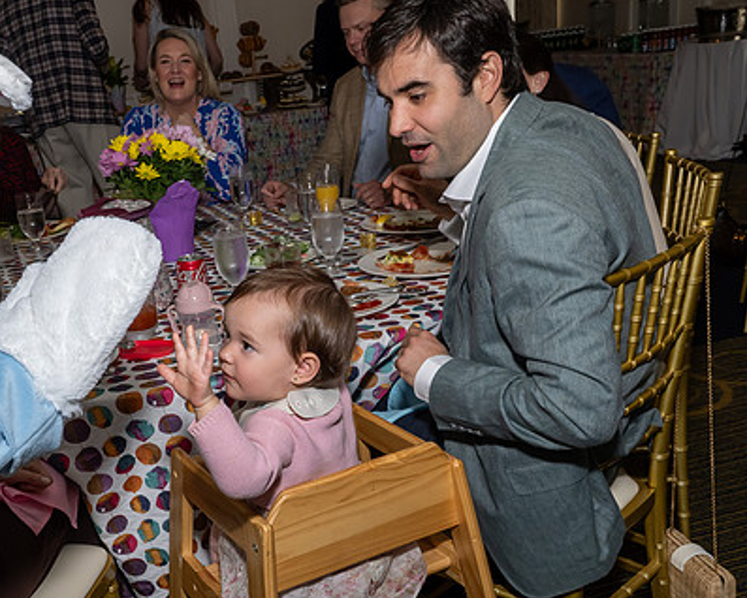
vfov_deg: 35.3
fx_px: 929
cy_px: 407
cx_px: 298
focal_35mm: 42
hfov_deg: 43.6
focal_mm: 18
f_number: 8
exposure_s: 1/250
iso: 640
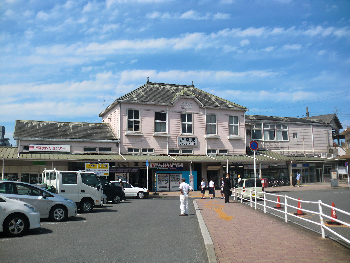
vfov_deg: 40.7
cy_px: 132
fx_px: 354
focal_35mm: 35
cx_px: 175
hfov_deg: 52.6
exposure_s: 1/250
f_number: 7.8
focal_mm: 6.3
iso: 64
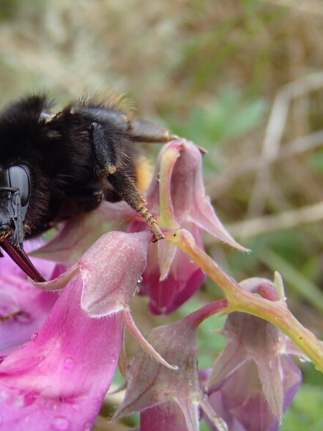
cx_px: 36
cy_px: 232
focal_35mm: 64
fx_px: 796
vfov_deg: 30.3
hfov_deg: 22.4
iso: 100
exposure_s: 1/160
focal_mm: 6.64
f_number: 4.7
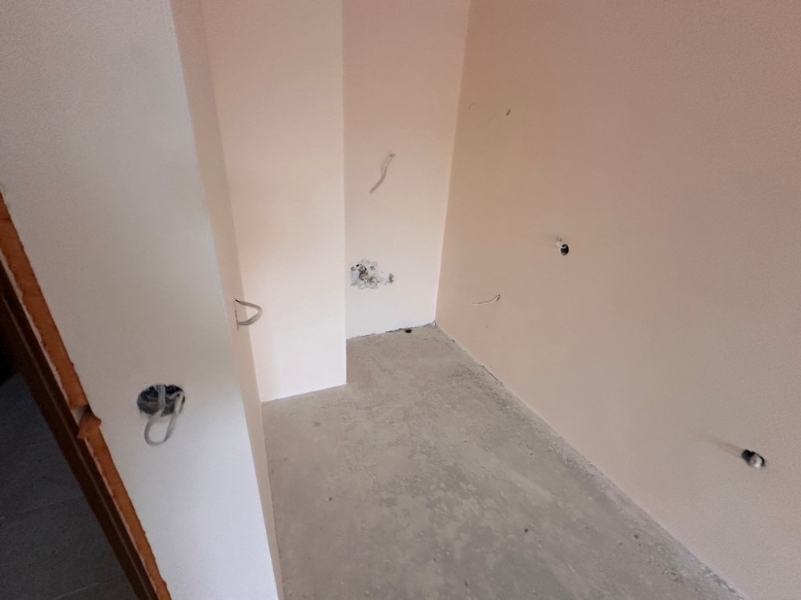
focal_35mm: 14
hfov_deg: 102.1
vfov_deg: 85.7
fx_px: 324
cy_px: 300
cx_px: 400
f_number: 2.2
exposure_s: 1/99
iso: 250
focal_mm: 2.22
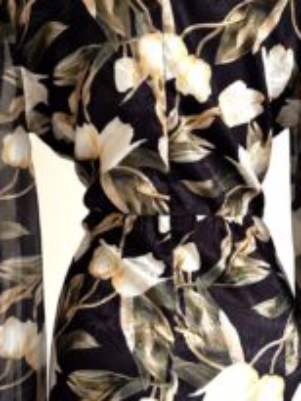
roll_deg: -0.7
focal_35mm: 67
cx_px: 174
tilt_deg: -0.2
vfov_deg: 28.9
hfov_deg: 21.9
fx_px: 776
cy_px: 242
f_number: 1.78
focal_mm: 6.86
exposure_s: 1/121
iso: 100
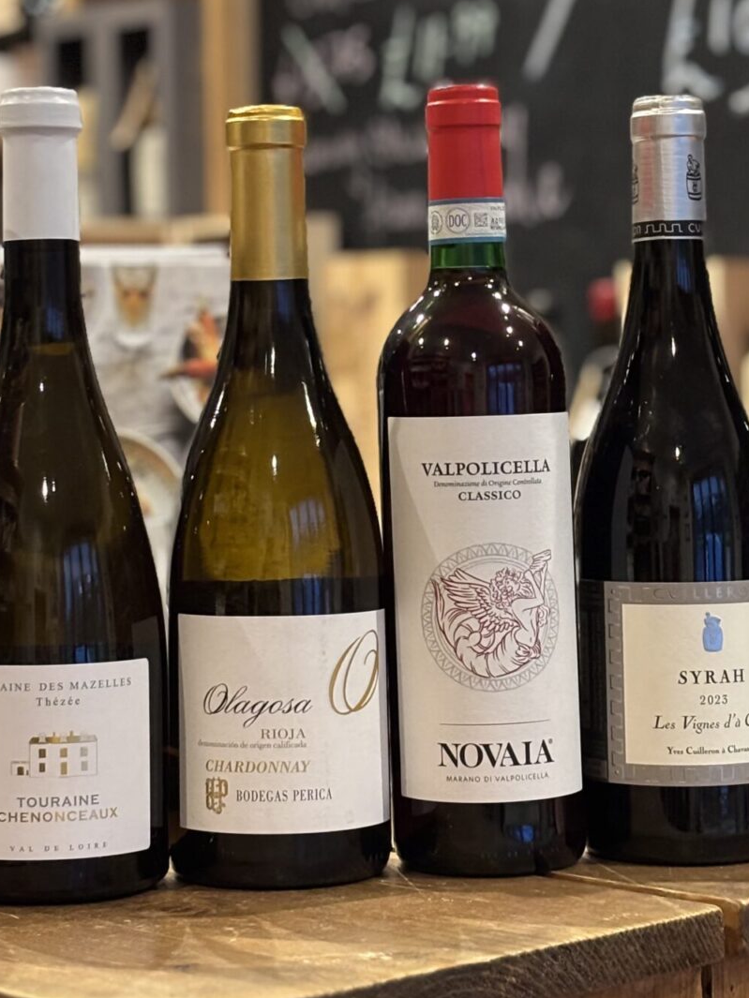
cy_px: 372
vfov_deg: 19.6
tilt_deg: +0.3
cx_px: 319
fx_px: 2884
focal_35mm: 100
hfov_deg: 14.8
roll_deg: +0.9
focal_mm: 5.96
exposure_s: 1/25
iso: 320
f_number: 1.6
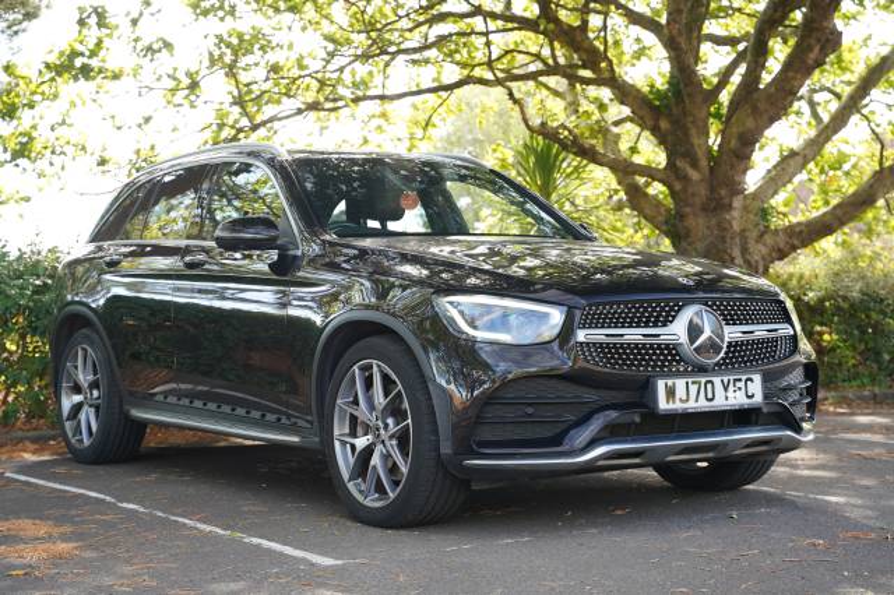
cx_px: 447
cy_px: 298
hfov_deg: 34.6
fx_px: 1437
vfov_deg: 23.4
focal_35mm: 58
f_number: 4
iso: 200
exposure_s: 1/60
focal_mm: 57.9
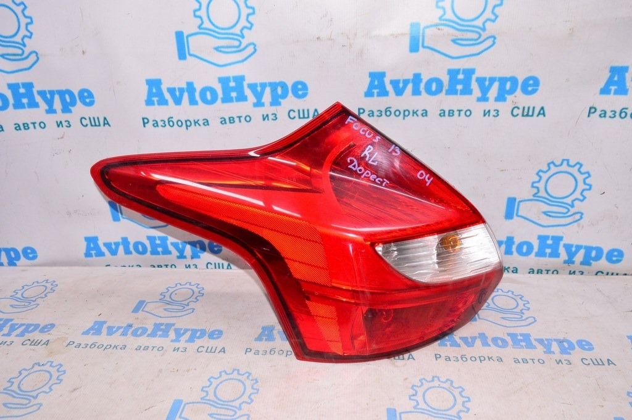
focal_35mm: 27
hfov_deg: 67.4
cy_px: 210
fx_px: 474
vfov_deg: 47.9
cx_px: 316
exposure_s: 1/200
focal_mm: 18
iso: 1600
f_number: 8
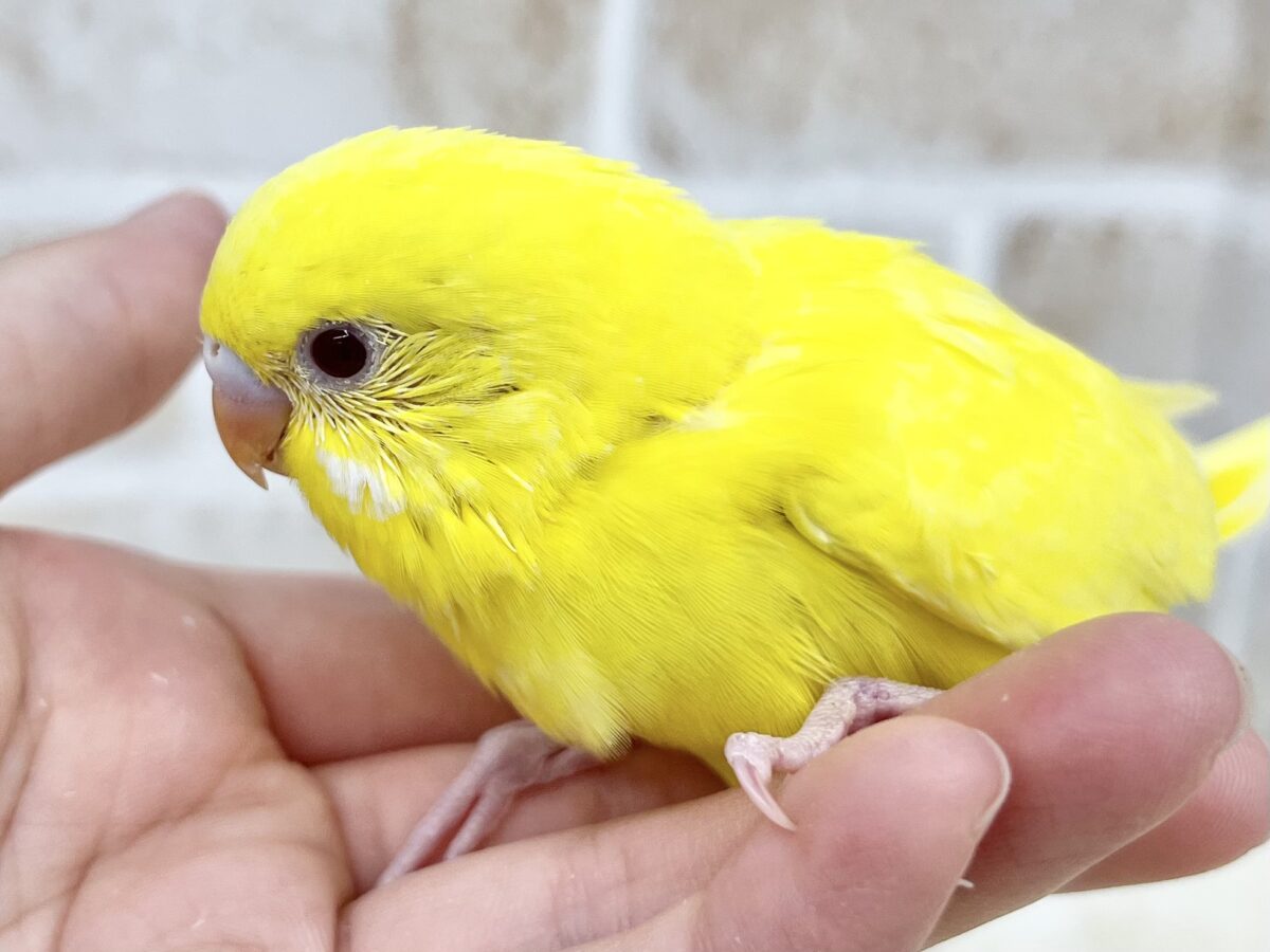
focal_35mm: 26
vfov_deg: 53.1
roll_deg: -3.3
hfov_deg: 67.3
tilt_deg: -16.4
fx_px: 954
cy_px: 476
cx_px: 635
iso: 50
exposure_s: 1/100
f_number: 1.6
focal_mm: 5.1
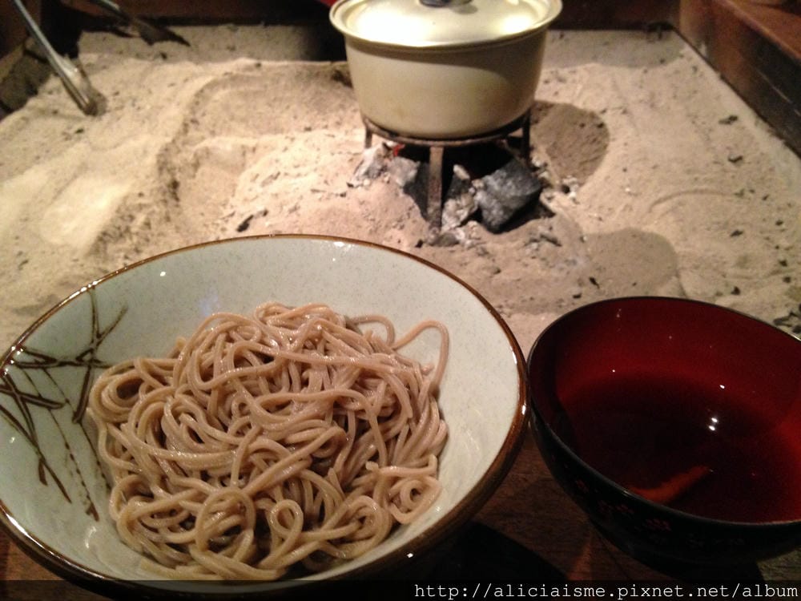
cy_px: 300
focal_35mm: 33
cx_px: 400
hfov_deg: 55.4
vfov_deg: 42.9
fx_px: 764
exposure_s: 1/20
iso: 400
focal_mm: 4.12
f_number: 2.4
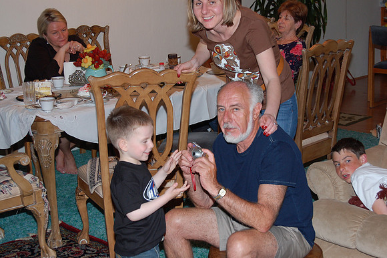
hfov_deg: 29.3
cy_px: 129
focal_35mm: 69
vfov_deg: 19.7
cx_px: 194
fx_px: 741
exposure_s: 1/60
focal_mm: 46
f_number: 5.3
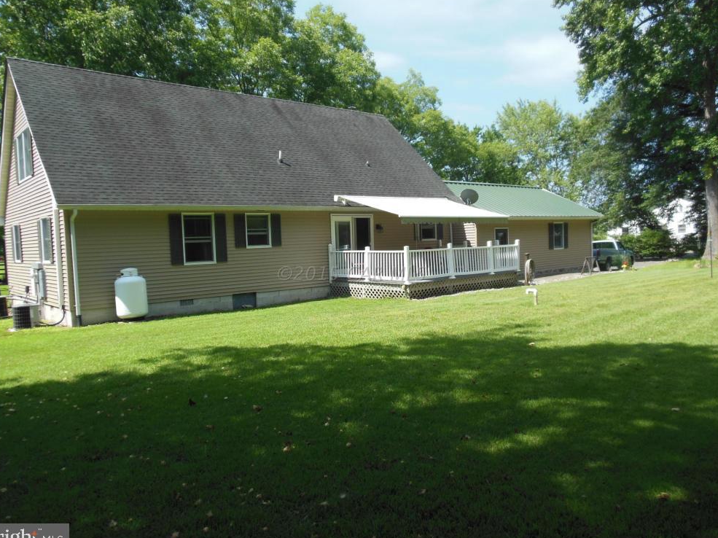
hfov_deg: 67.3
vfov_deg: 53.0
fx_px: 539
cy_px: 273
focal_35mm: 26
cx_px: 351
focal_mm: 4.5
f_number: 3.2
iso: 125
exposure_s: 1/800
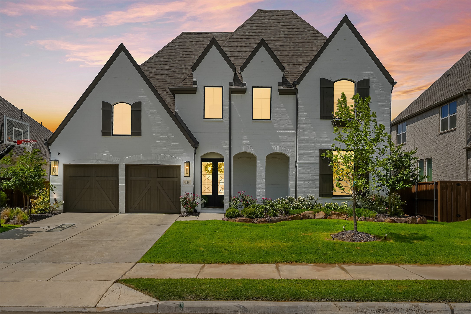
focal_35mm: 27
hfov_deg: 67.4
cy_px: 157
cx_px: 236
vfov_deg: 47.9
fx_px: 353
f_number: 9
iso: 100
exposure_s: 1/125
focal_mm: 18.2
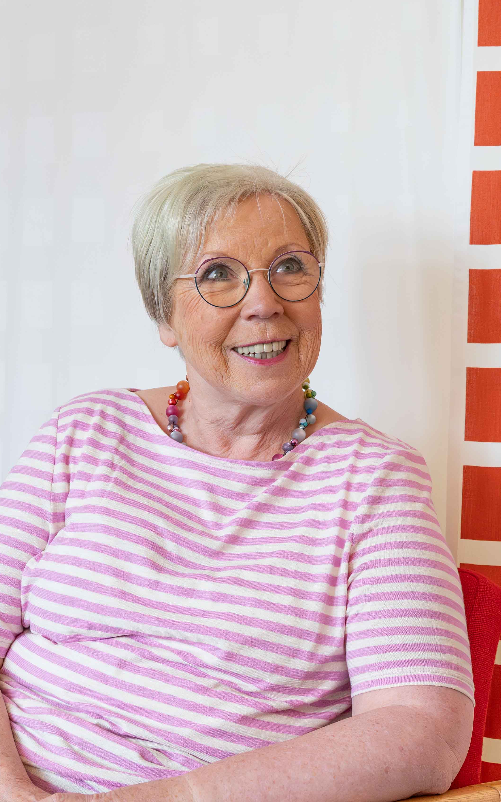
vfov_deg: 18.0
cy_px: 429
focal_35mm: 116
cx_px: 401
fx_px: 2534
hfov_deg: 11.3
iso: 1600
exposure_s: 1/125
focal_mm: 40.7
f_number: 4
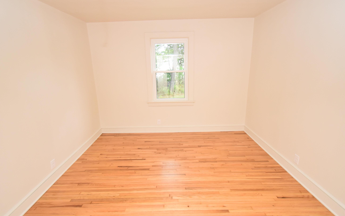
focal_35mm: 16
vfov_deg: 71.3
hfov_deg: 97.8
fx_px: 150
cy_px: 105
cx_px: 170
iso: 1600
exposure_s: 1/125
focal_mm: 10
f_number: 4.5
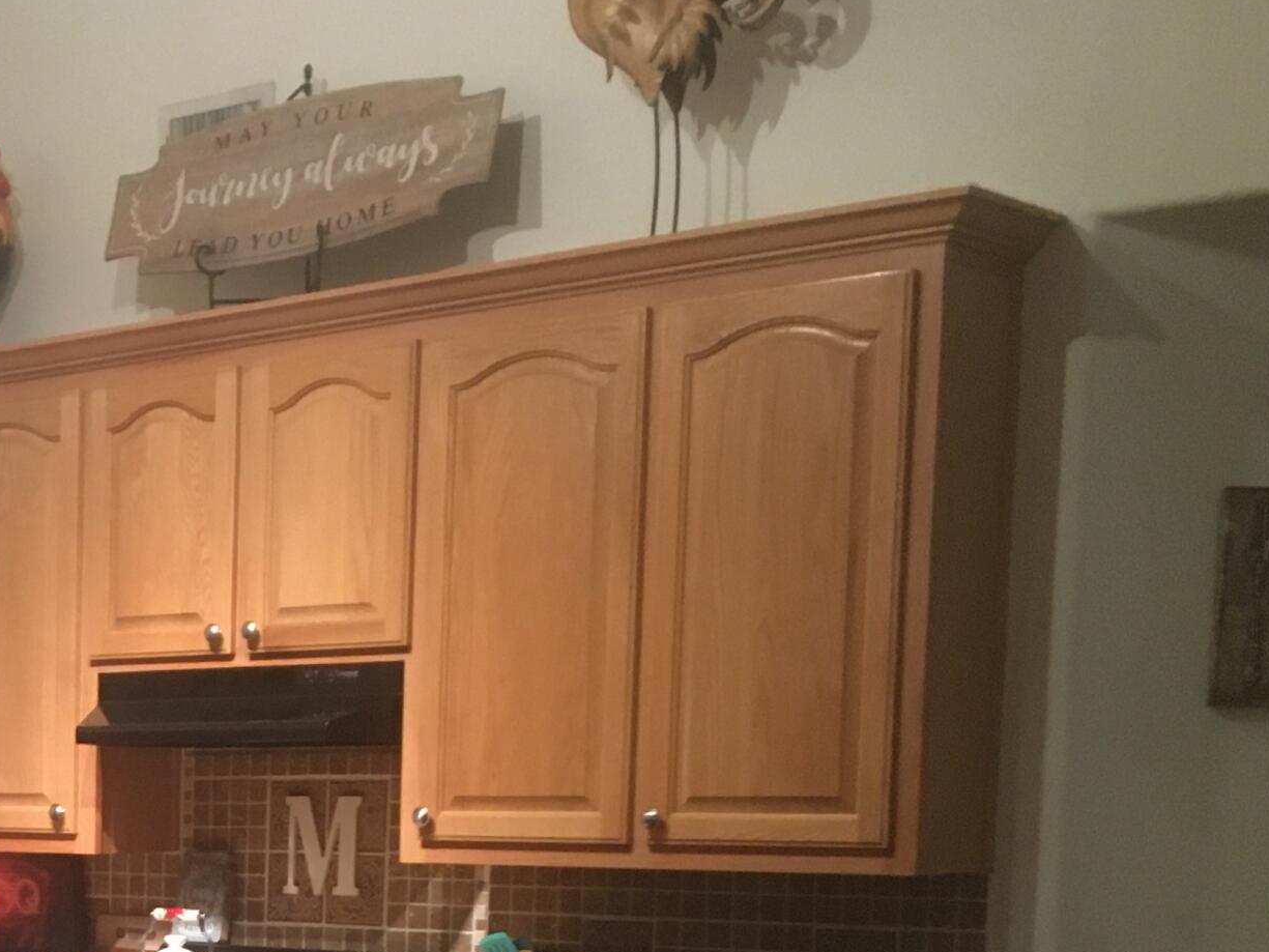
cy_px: 1056
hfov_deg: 25.4
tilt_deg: -5.5
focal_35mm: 71
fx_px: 2603
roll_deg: -0.8
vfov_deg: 19.8
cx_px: -132
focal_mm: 4.15
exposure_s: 1/17
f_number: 2.2
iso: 200
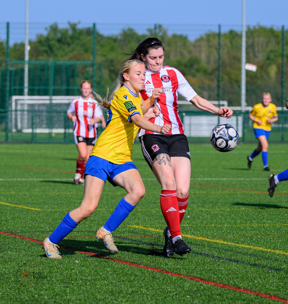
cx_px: 112
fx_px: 2713
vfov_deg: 6.4
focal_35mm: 281
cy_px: 126
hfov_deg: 6.1
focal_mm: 150
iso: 220
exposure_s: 1/2000
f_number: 4.8
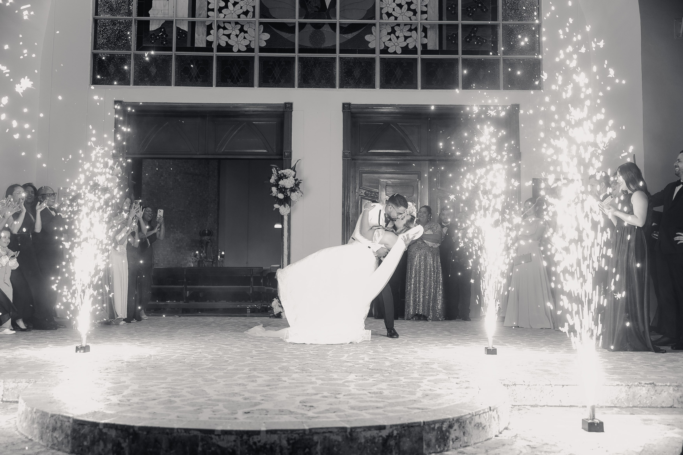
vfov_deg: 36.2
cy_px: 228
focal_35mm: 37
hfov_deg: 52.3
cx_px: 342
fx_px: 696
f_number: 2.8
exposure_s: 1/250
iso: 1600
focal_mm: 36.7
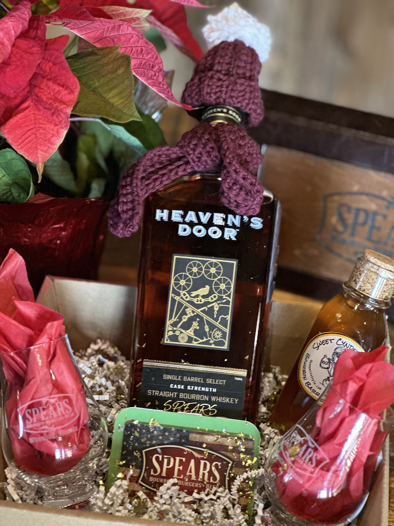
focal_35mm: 77
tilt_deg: -38.1
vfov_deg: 25.3
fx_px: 1169
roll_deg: -3.5
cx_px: 197
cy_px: 263
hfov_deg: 19.1
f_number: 2.8
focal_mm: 9
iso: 800
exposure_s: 1/15
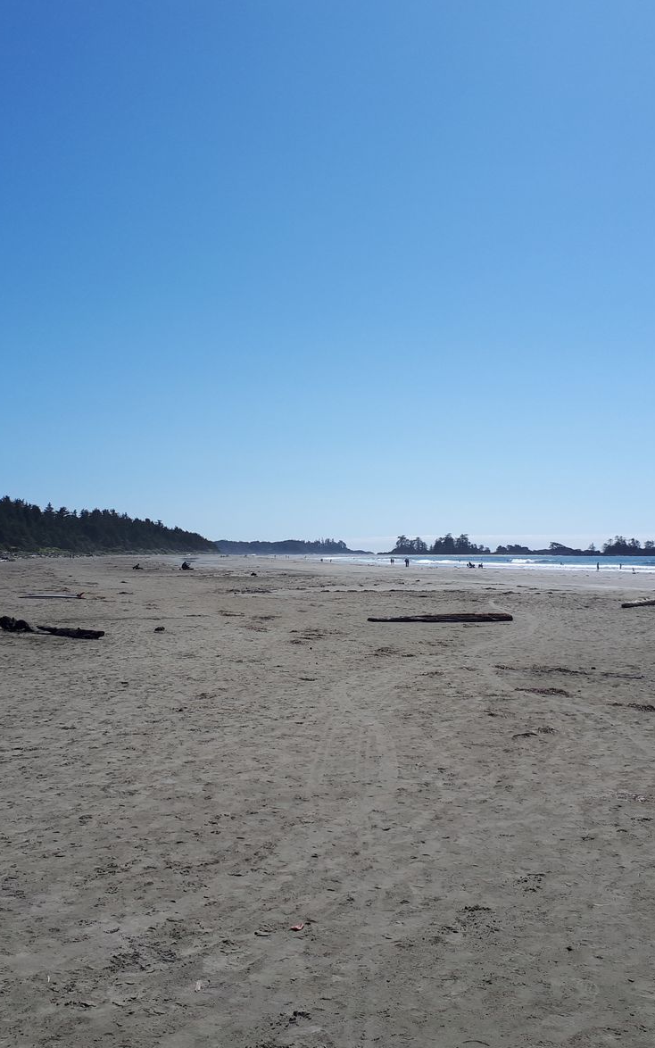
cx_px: 318
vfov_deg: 50.4
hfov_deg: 32.8
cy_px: 520
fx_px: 1114
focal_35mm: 39
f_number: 1.9
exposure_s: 1/2941
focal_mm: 3.6
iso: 40
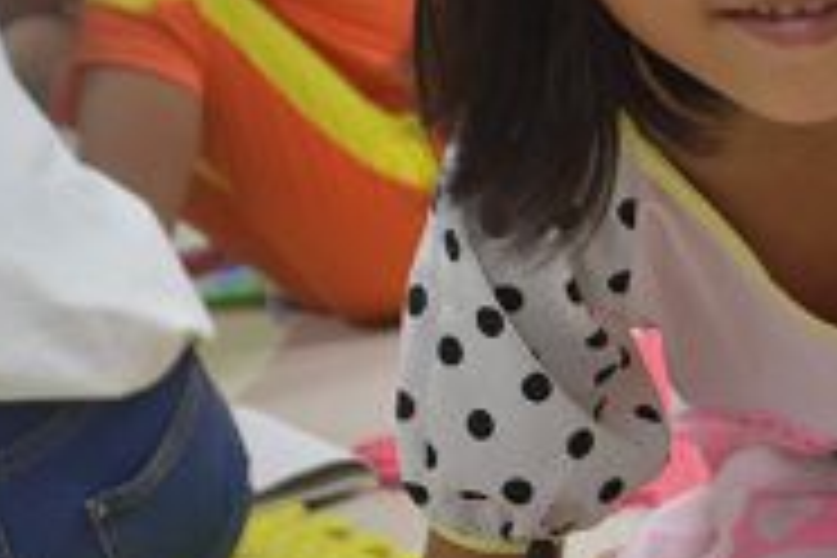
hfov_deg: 21.3
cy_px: 434
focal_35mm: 93
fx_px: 2162
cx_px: 806
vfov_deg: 14.6
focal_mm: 18
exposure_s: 1/15
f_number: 3.5
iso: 450
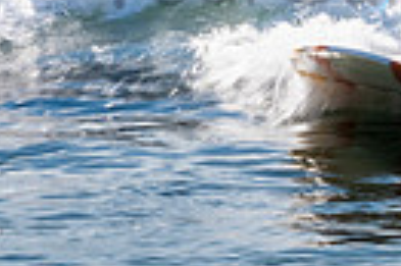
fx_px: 29481
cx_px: 436
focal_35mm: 2650
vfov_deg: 0.5
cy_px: -79
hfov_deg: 0.8
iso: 64
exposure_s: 1/25
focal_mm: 500
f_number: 32
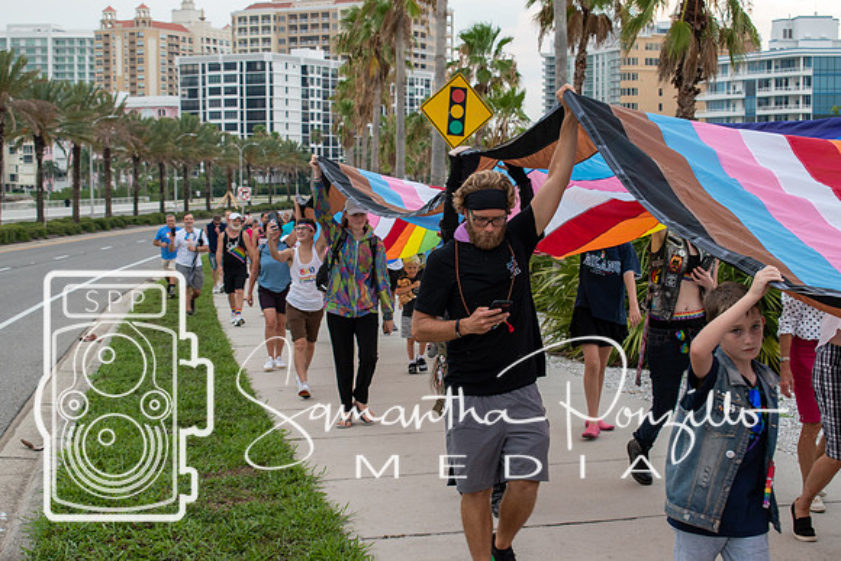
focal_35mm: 57
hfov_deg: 35.0
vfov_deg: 23.8
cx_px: 420
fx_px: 1332
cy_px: 280
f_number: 7.1
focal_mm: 38
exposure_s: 1/200
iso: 400
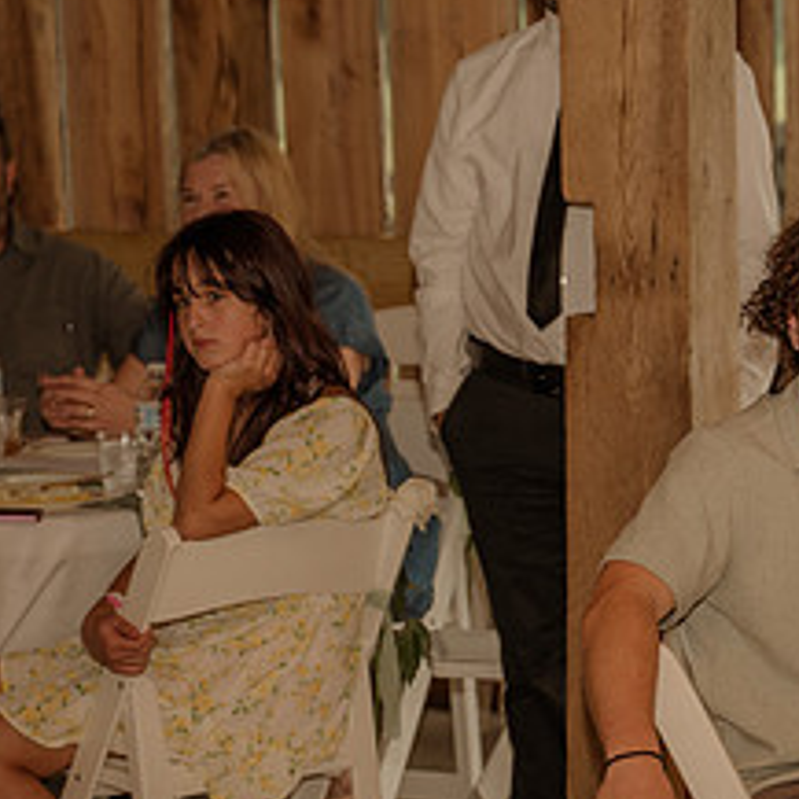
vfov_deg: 9.7
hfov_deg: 9.6
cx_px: 857
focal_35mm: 180
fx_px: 4701
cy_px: 509
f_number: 3.5
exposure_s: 1/200
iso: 500
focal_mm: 70
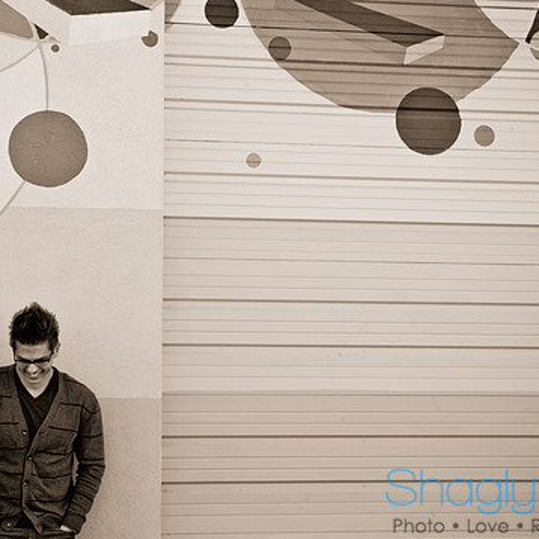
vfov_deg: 26.1
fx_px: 1163
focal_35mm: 66
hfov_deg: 26.0
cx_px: 190
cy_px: 275
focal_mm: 32
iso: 200
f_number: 4.5
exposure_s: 1/250
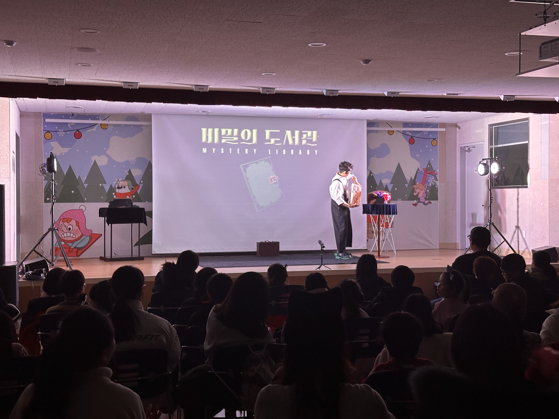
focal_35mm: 48
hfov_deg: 39.7
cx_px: 280
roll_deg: +0.9
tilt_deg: +0.4
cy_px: 210
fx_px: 775
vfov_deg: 30.3
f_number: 1.78
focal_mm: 6.86
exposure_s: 1/60
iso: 250
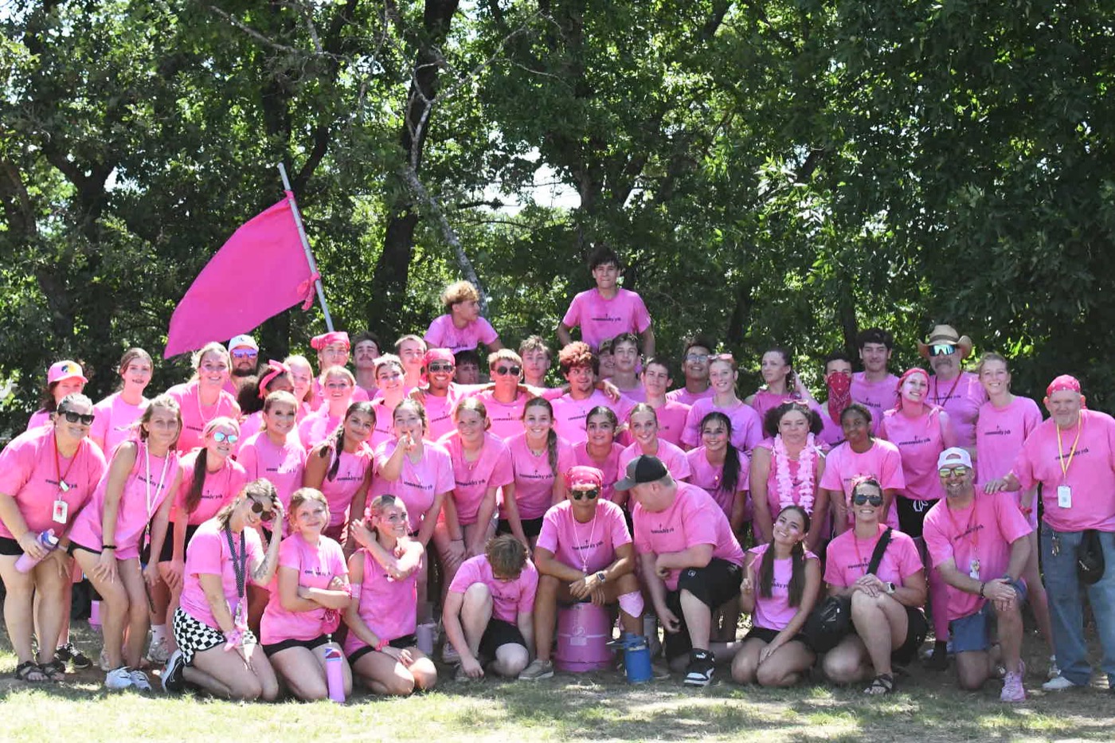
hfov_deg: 28.8
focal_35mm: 70
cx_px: 558
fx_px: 2168
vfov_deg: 19.5
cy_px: 372
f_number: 5.6
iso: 5600
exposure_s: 1/8000
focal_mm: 35
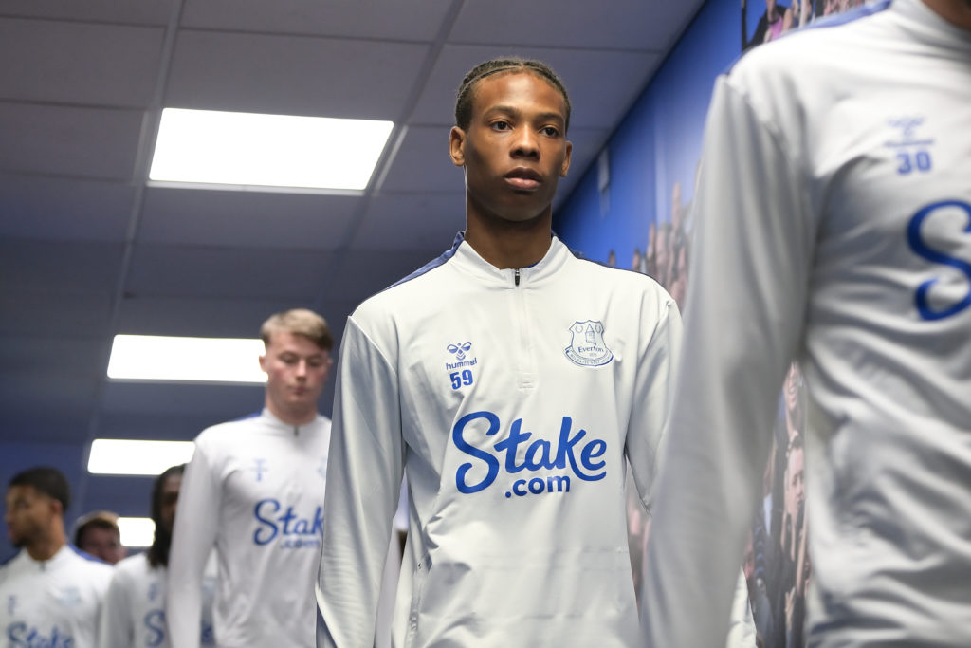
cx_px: 486
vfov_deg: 19.5
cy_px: 324
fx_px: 1888
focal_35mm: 70
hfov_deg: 28.8
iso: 2500
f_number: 3.5
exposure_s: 1/320
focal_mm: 70
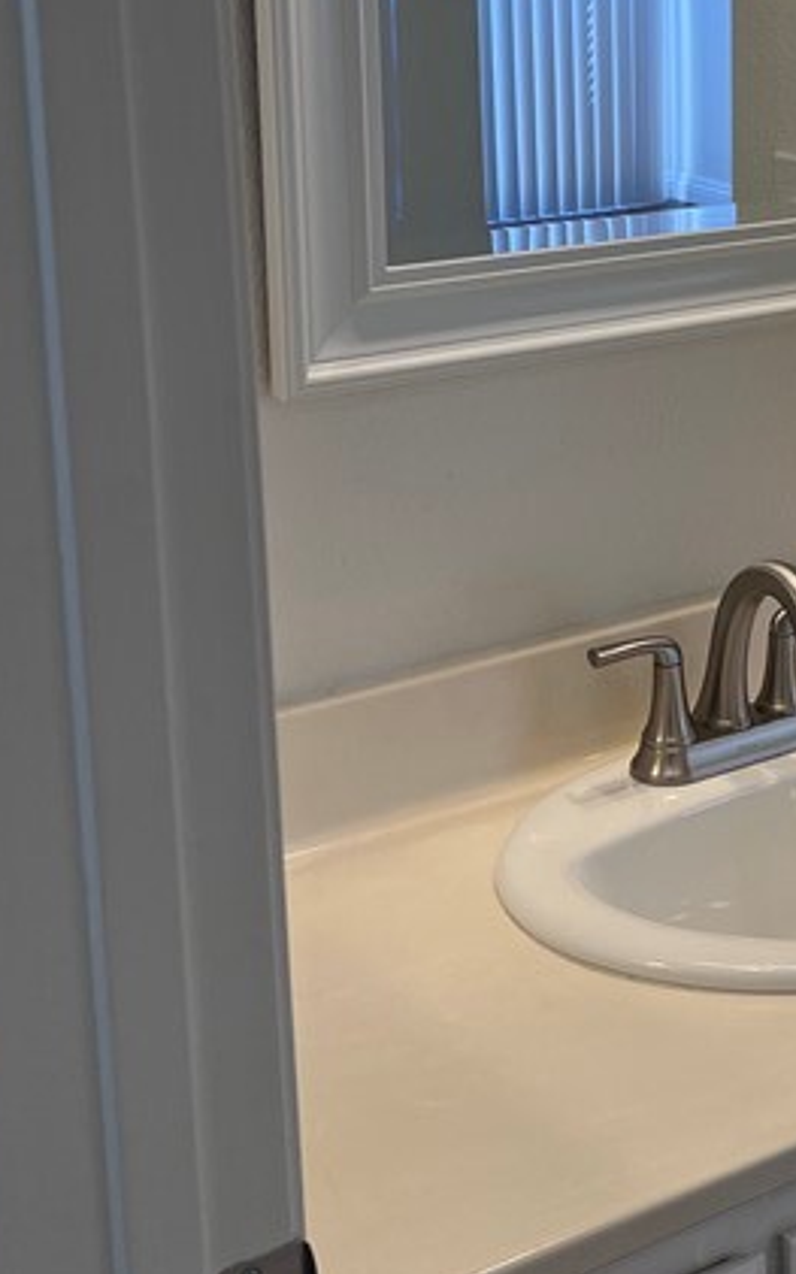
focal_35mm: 67
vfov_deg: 29.9
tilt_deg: -8.9
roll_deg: +1.6
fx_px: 2326
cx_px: 923
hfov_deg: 18.5
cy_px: 251
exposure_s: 1/157
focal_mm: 5.7
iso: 40
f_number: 1.5
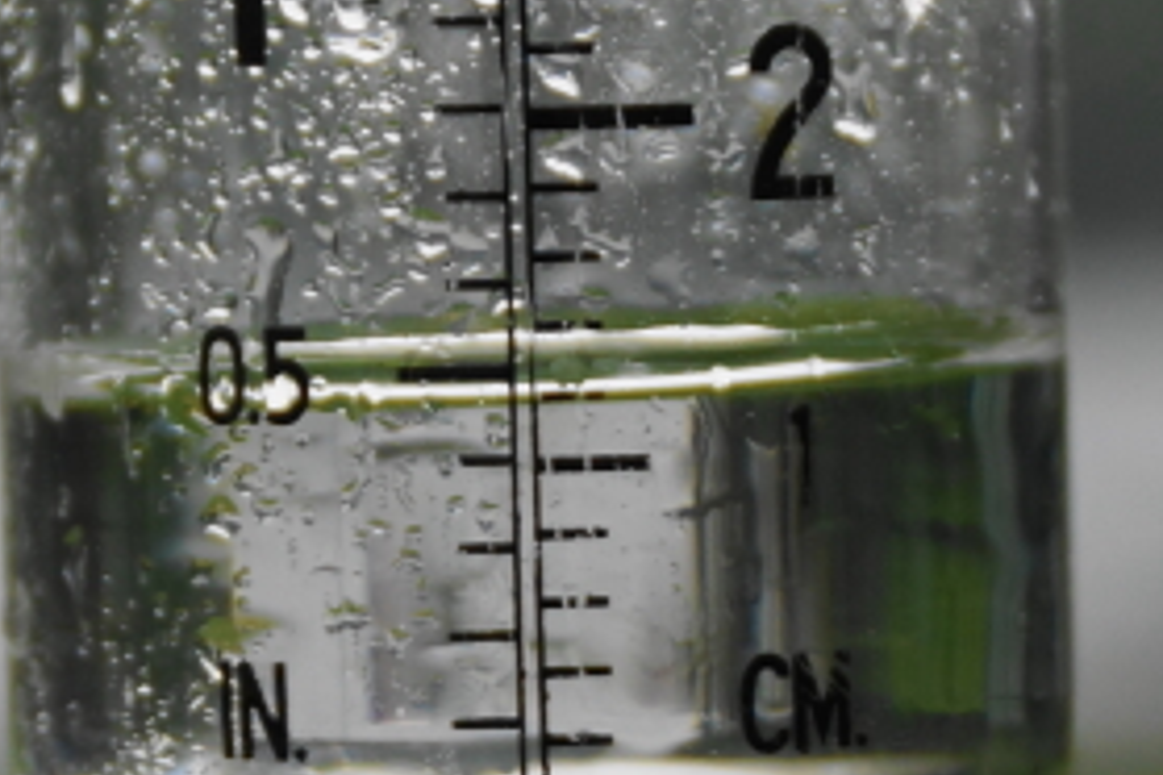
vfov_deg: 4.6
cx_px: 540
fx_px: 9555
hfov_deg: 7.0
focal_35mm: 296
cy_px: 508
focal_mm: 55
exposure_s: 1/100
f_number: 5
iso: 250
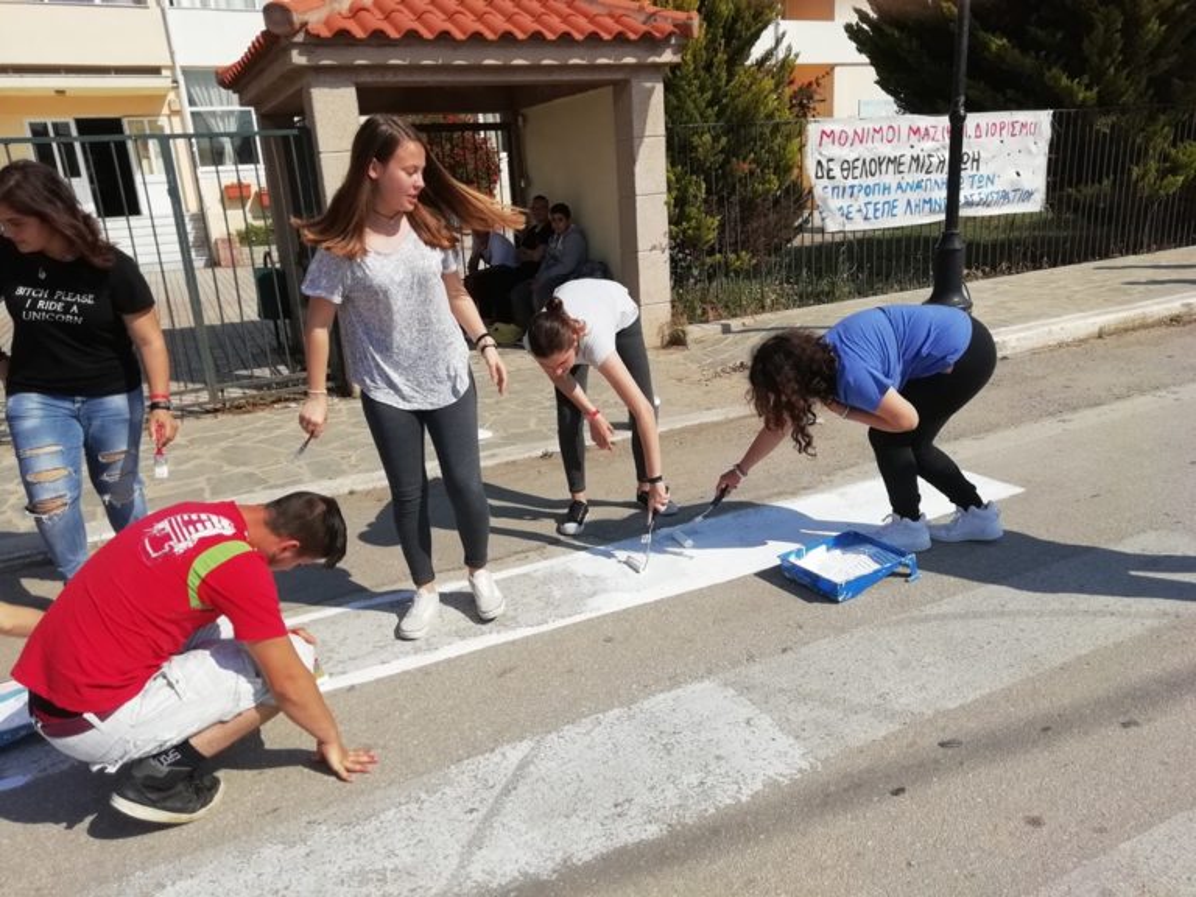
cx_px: 598
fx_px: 898
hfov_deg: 67.3
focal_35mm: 26
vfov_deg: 53.1
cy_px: 448
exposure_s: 1/1927
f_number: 2.2
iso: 50
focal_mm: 3.46
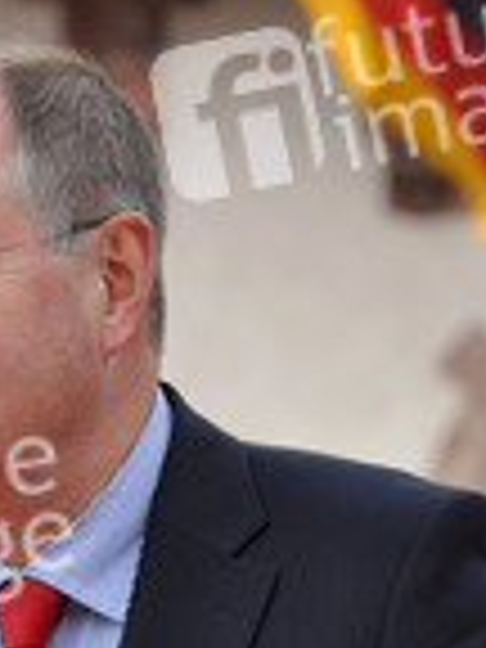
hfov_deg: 3.1
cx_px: -27
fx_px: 9004
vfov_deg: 4.1
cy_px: 770
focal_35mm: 481
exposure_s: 1/320
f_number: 5.6
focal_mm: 120
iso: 400
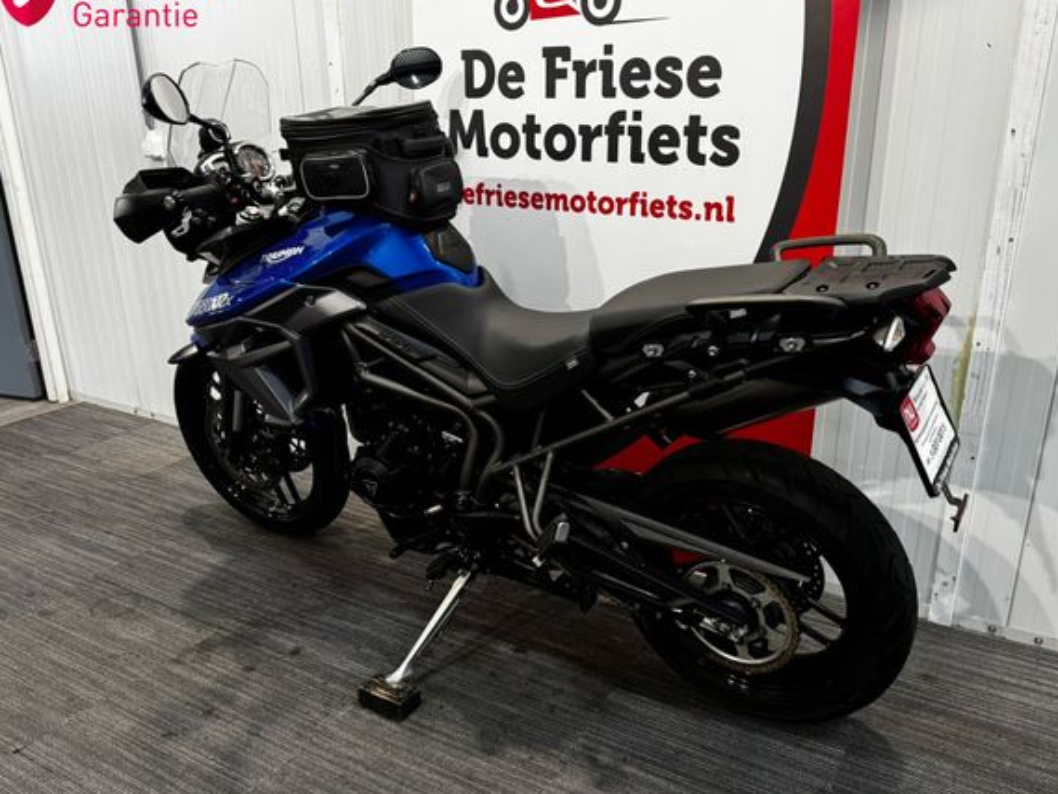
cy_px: 400
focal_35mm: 27
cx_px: 589
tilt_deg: -19.3
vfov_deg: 51.4
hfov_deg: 65.1
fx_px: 825
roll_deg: -0.3
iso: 320
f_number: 1.78
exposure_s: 1/50
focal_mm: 6.76
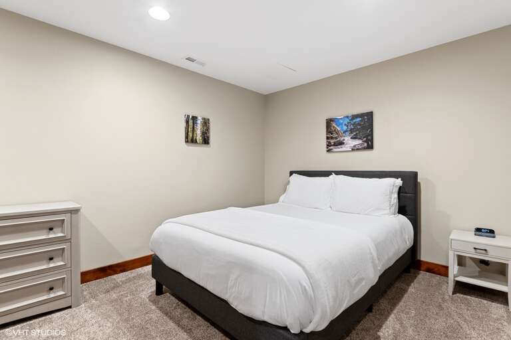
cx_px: 256
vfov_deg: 73.7
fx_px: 227
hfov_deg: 96.7
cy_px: 170
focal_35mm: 16
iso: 200
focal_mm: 11
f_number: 6.3
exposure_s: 1/1.67
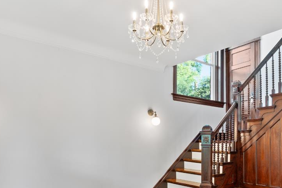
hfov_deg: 59.8
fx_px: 243
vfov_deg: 40.6
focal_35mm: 31
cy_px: 150
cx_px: 168
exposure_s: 1/1.25
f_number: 8
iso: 250
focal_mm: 10
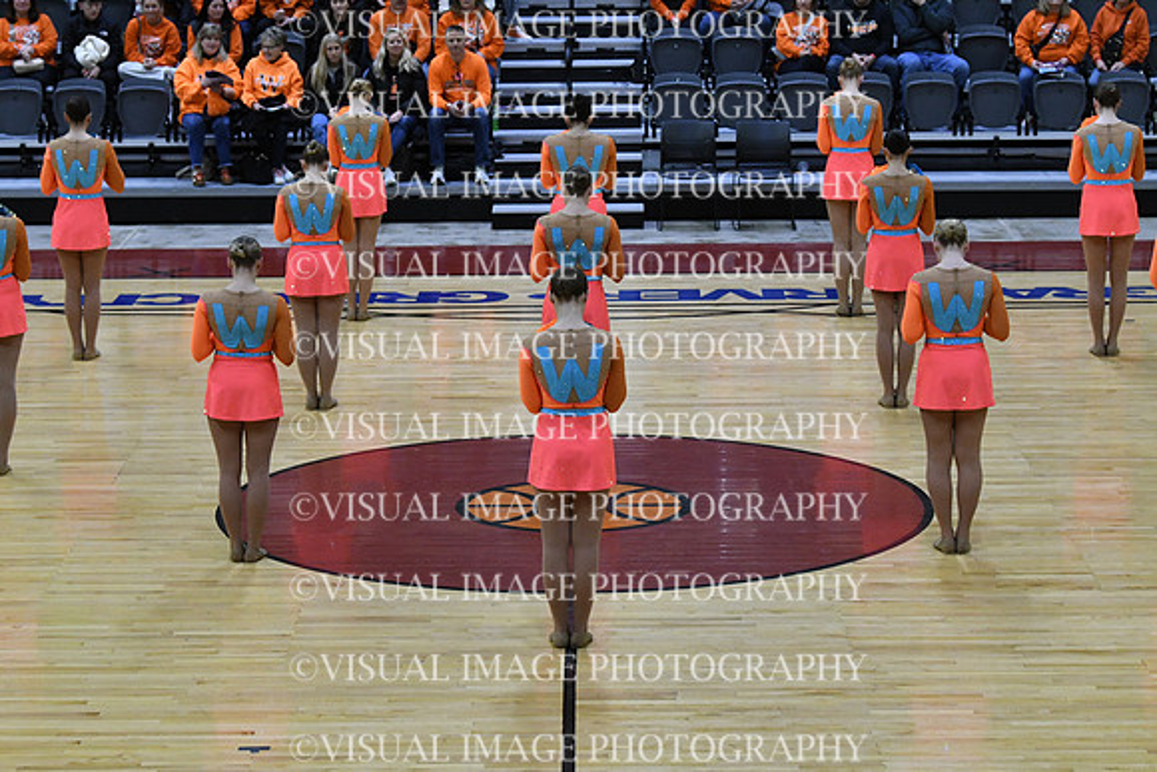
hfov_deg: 19.5
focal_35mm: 105
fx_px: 3375
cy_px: 386
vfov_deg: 13.0
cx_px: 578
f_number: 4
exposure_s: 1/500
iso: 4000
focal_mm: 70
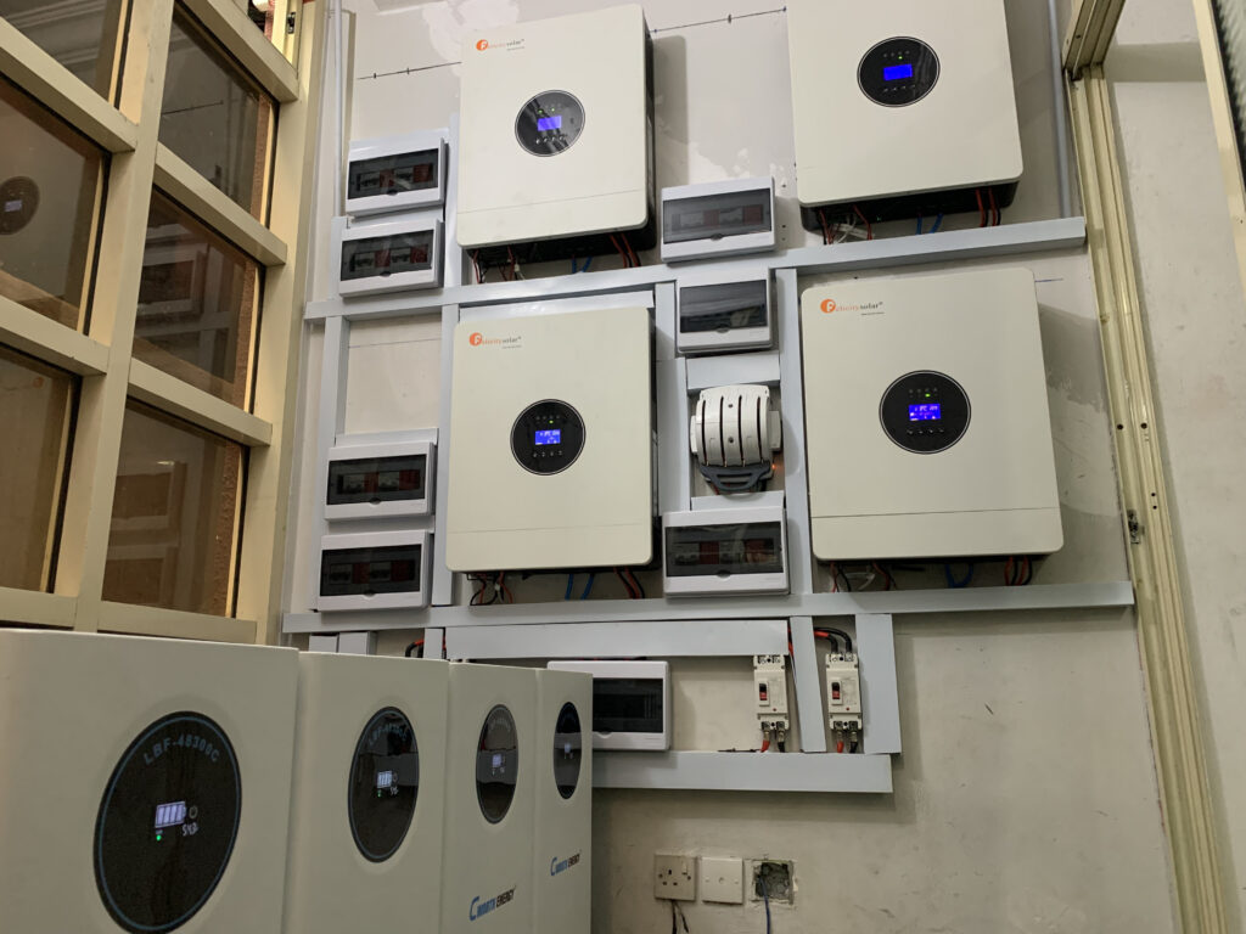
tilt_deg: +13.5
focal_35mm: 26
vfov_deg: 53.1
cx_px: 623
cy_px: 467
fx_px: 936
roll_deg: +0.2
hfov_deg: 67.3
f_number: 1.8
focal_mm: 4.25
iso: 400
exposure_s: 1/60
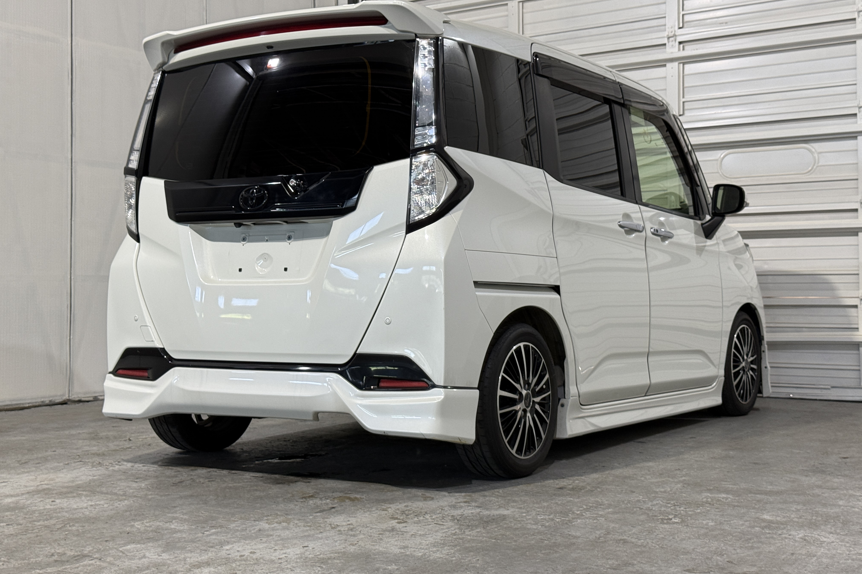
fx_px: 1197
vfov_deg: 27.0
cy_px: 257
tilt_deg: +1.3
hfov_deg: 39.6
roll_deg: +0.2
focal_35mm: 50
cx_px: 431
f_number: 1.78
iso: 80
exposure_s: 1/60
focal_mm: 6.76
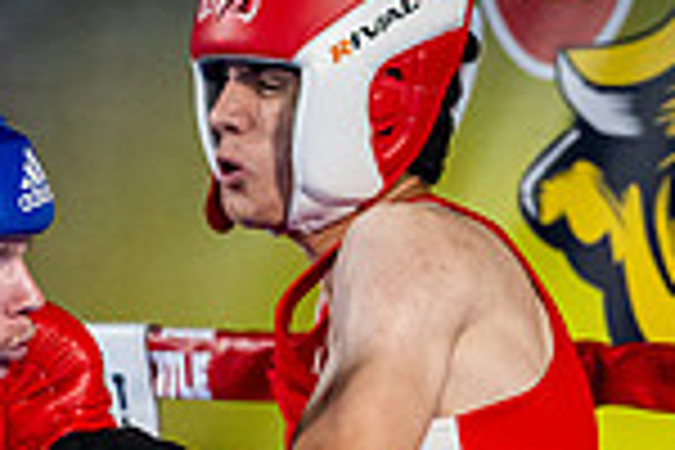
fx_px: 6393
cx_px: 346
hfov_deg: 6.0
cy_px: 668
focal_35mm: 341
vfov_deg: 4.0
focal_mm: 88
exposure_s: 1/1000
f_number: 2
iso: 4000
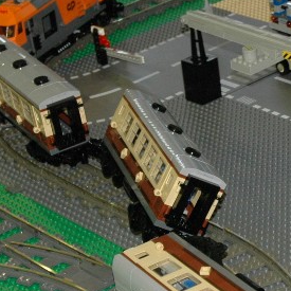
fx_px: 1309
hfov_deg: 12.6
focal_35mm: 138
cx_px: 285
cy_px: 249
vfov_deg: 12.6
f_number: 5.6
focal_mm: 29
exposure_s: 1/25
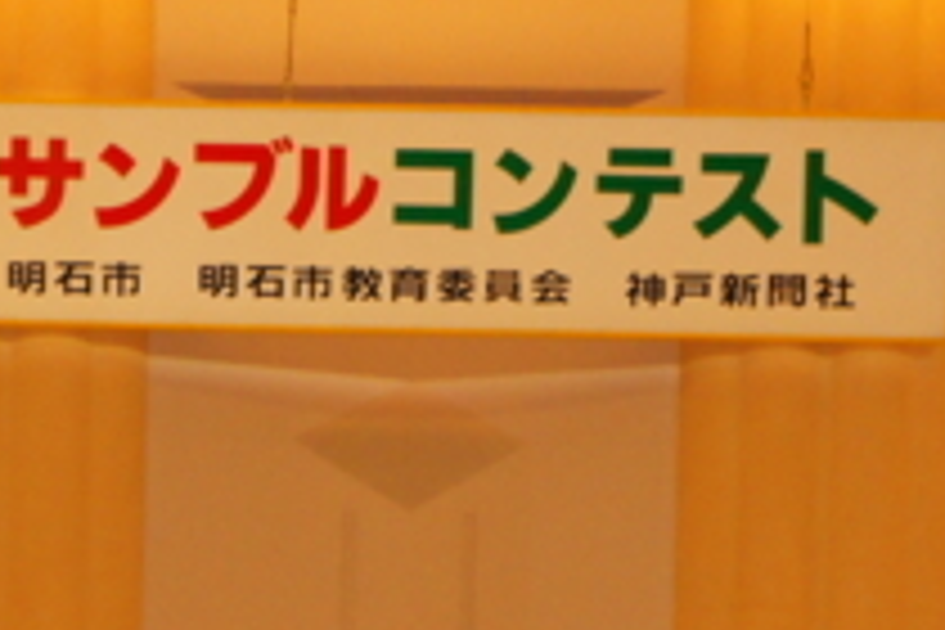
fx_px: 8239
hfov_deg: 6.5
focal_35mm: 314
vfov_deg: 4.4
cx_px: -9
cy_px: 968
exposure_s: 1/100
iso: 800
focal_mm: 55
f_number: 5.6
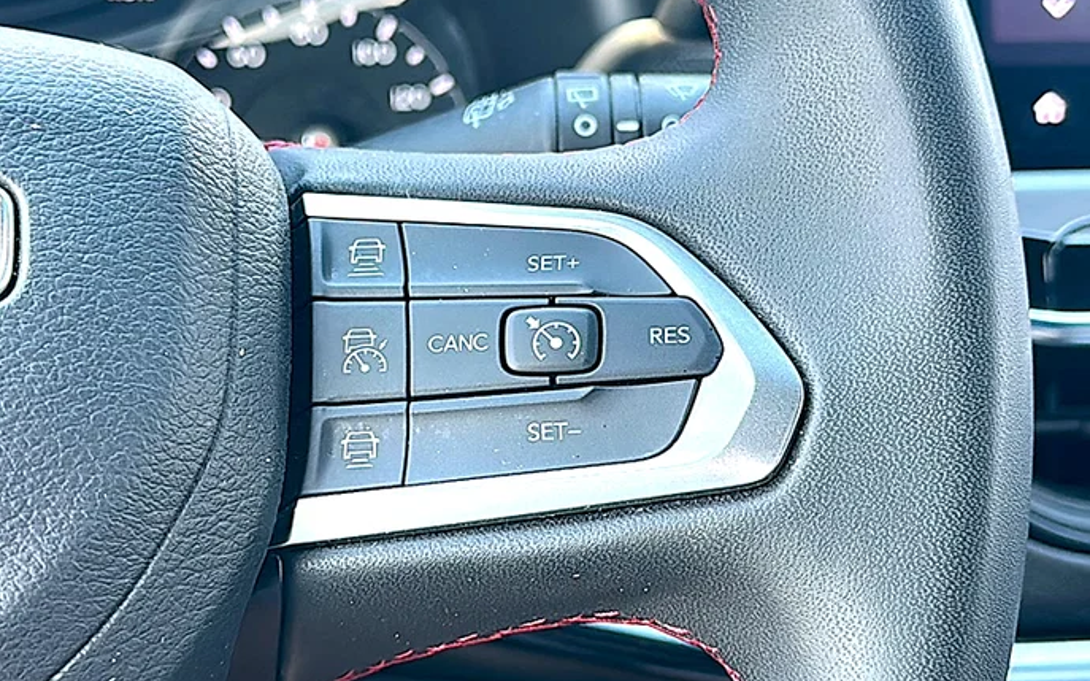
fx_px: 1604
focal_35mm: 54
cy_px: 353
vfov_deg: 24.0
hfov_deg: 37.5
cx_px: 554
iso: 64
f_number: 1.78
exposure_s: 1/99
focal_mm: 6.86
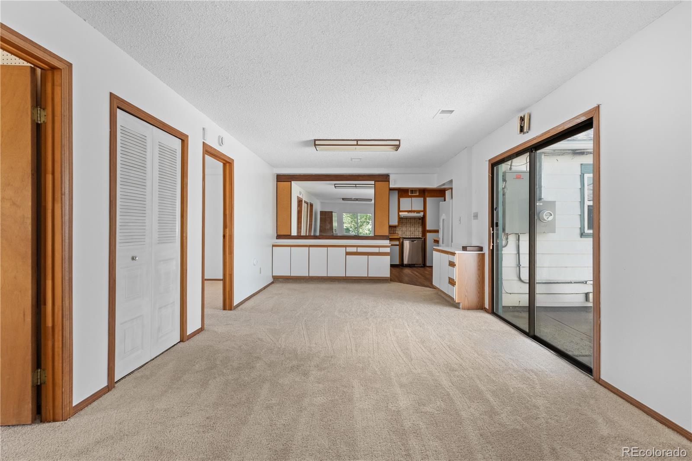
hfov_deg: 93.3
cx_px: 346
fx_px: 327
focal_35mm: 17
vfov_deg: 70.4
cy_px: 230
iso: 1000
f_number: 8
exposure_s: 1/30
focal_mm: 17
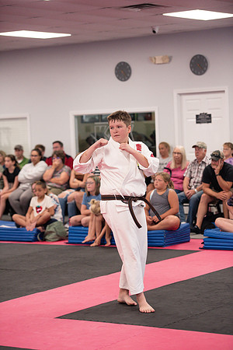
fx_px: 1019
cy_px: 175
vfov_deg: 19.5
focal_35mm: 105
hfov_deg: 13.0
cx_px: 116
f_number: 2.8
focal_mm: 105
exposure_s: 1/400
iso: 1600
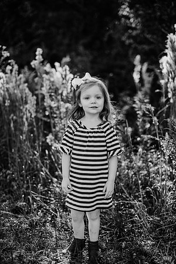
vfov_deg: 39.6
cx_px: 88
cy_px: 132
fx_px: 367
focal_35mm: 50
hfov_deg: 27.0
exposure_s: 1/1000
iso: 200
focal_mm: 50
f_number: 2
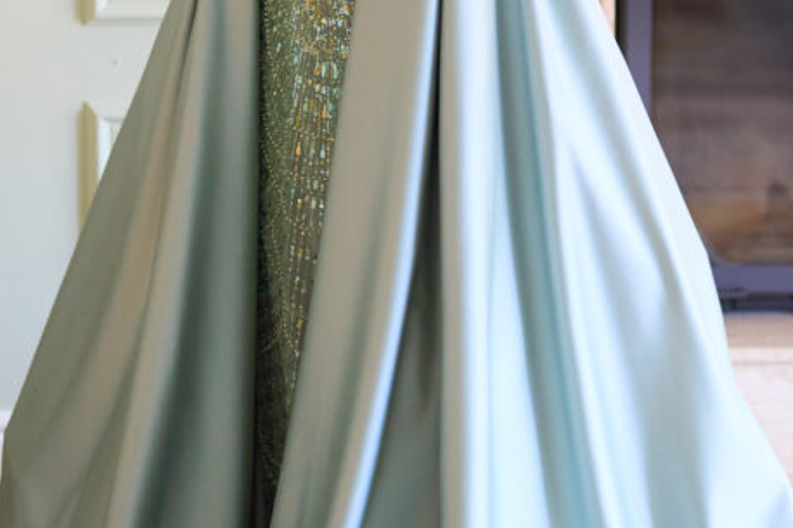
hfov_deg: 15.7
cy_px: -66
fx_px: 2884
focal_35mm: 131
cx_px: 398
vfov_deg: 10.3
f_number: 1.8
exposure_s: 1/500
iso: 800
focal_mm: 50
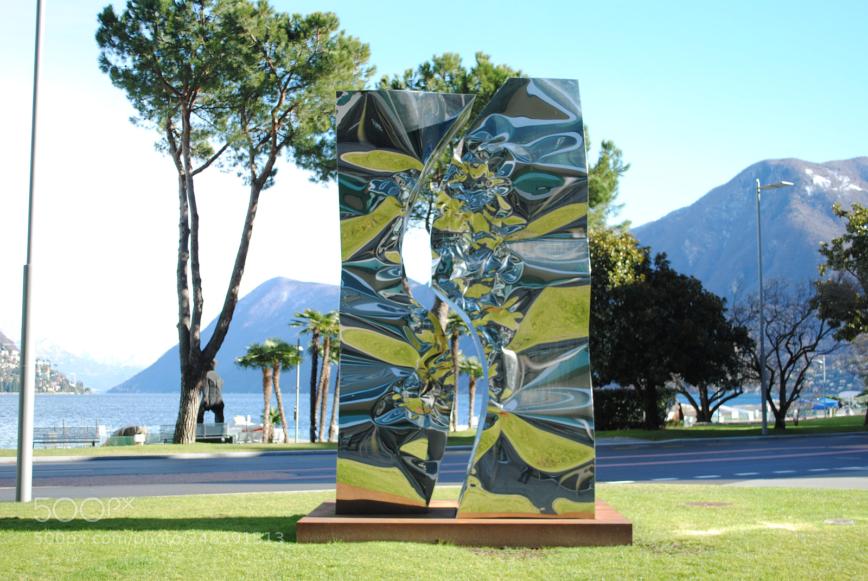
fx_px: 1050
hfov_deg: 44.9
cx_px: 434
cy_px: 290
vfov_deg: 30.9
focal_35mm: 44
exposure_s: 1/320
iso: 200
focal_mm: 29
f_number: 4.5
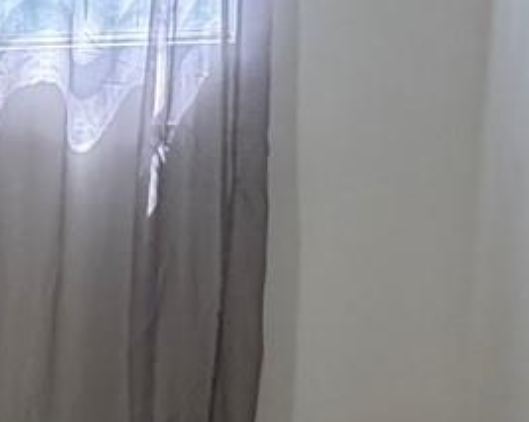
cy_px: 236
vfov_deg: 18.7
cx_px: -436
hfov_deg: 18.2
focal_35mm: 82
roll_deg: +0.9
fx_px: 1282
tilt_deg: -8.1
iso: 320
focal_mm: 2.22
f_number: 2.2
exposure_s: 1/120
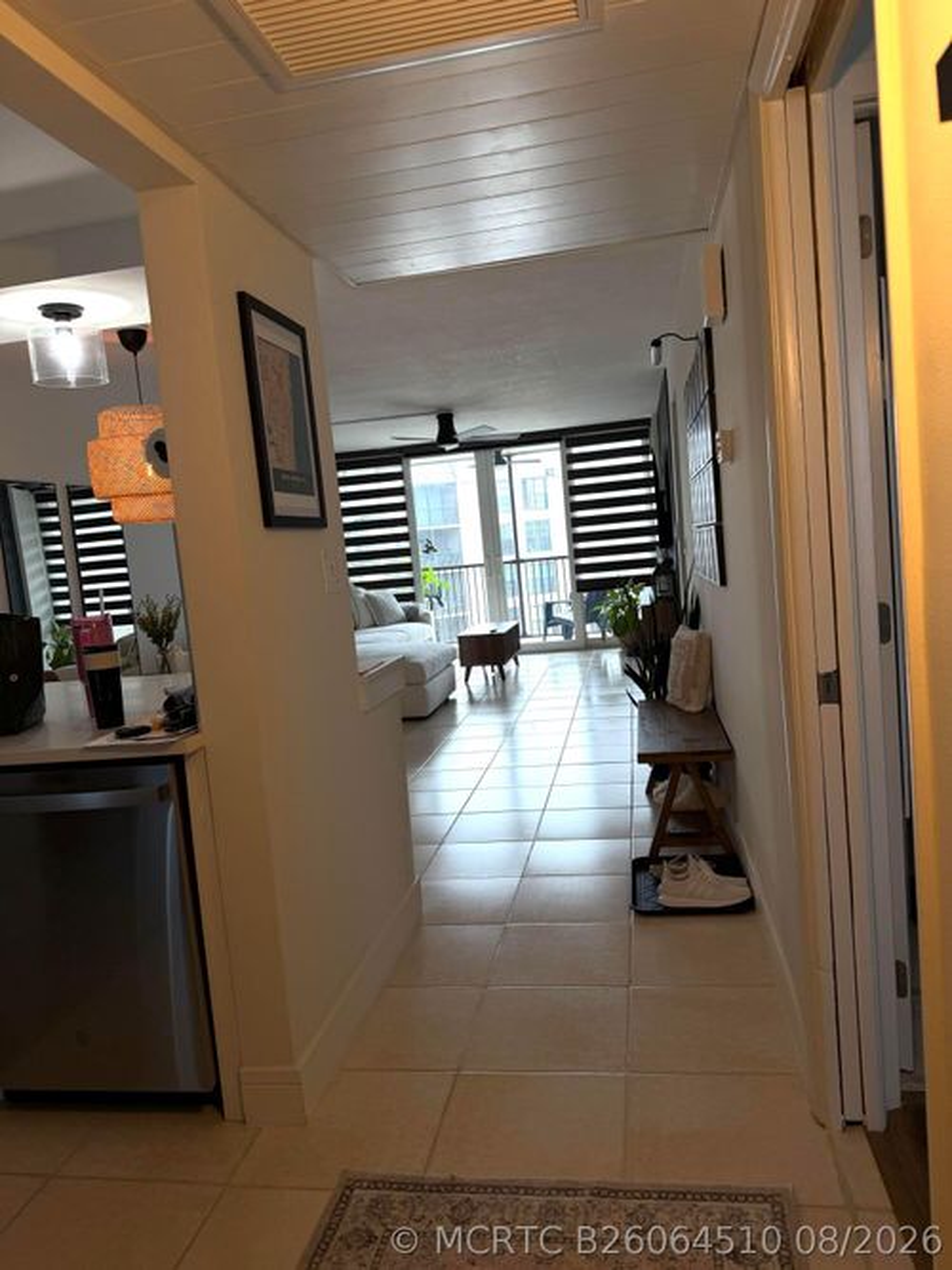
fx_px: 880
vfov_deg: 71.6
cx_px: 476
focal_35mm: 24
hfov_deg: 56.8
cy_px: 635
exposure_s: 1/134
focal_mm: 6.76
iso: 100
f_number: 1.78
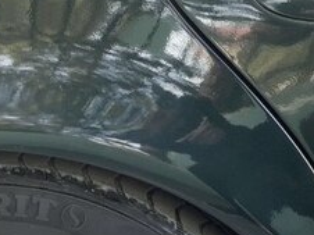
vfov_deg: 17.2
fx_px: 716
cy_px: 332
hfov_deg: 24.4
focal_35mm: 79
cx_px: 64
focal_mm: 3.6
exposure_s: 1/50
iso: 50
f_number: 1.9
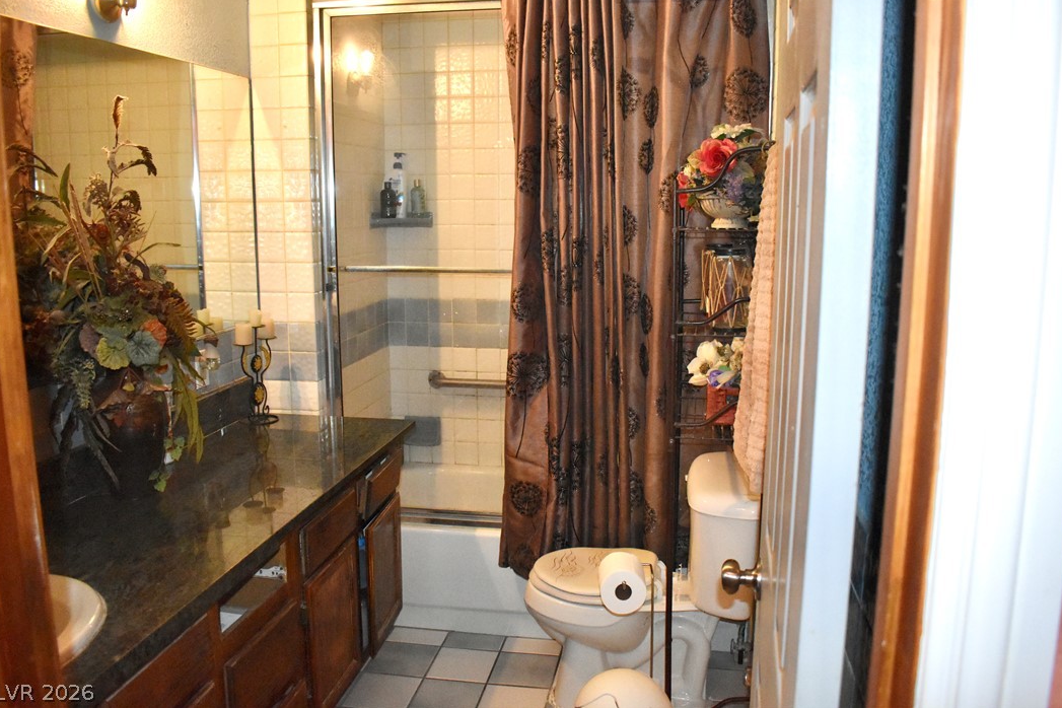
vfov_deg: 46.4
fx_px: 826
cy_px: 342
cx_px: 539
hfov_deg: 65.5
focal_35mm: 28
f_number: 3.5
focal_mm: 18
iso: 4500
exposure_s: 1/60
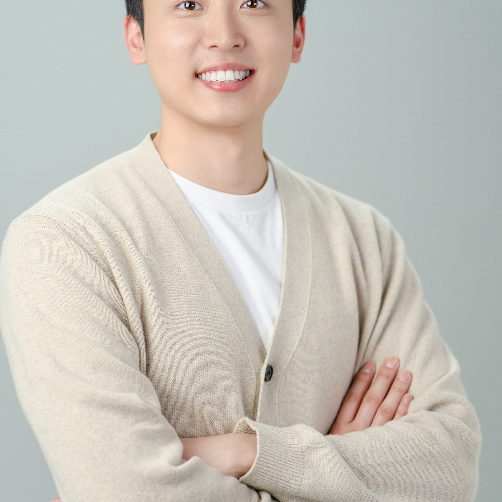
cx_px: 224
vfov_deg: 14.3
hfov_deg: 14.3
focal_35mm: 122
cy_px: 230
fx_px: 2002
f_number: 2
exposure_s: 1/125
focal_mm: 75
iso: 100
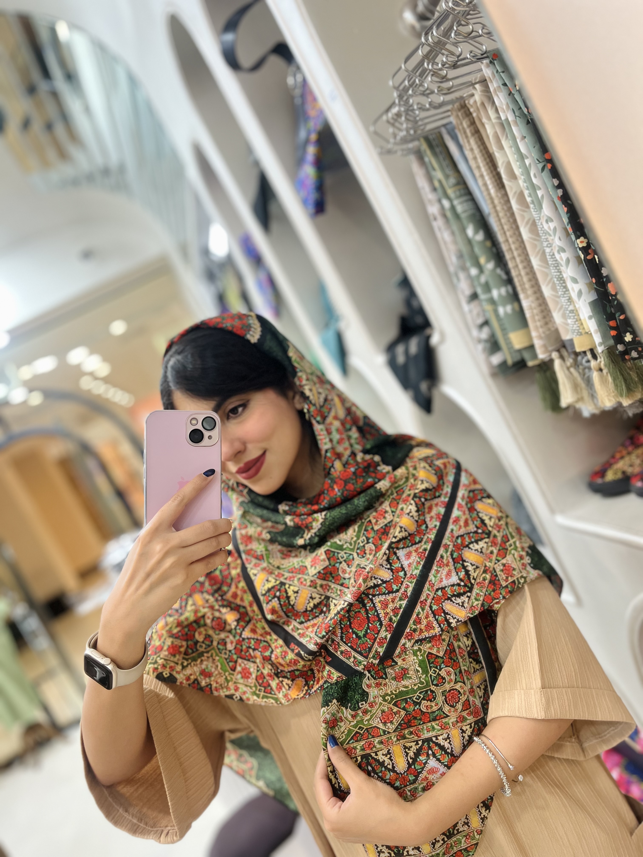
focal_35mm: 26
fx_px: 644
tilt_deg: -5.5
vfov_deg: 67.3
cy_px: 428
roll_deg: +27.8
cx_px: 322
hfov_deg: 53.1
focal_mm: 5.1
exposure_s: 1/50
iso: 100
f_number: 1.6
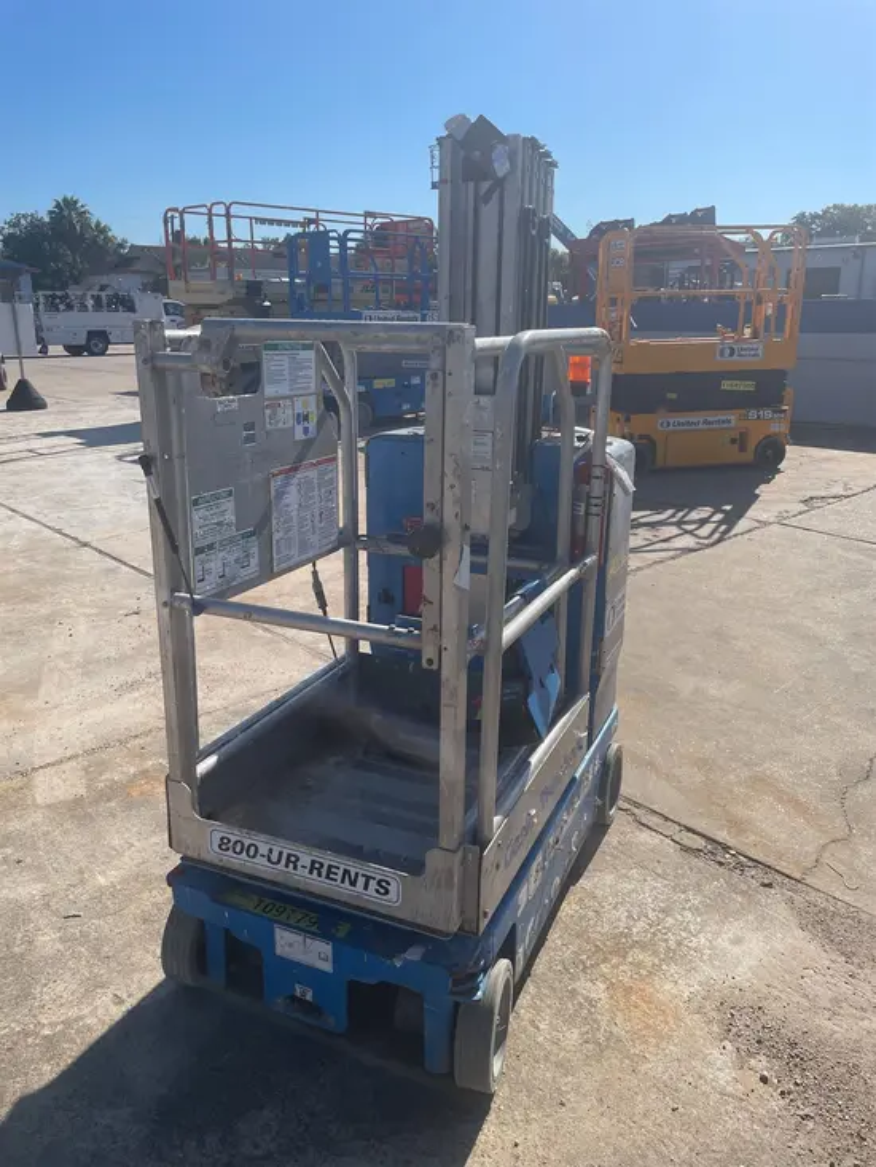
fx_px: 877
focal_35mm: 26
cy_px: 584
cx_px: 438
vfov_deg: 67.3
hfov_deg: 53.1
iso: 32
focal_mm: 4.2
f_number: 1.6
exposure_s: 1/4651
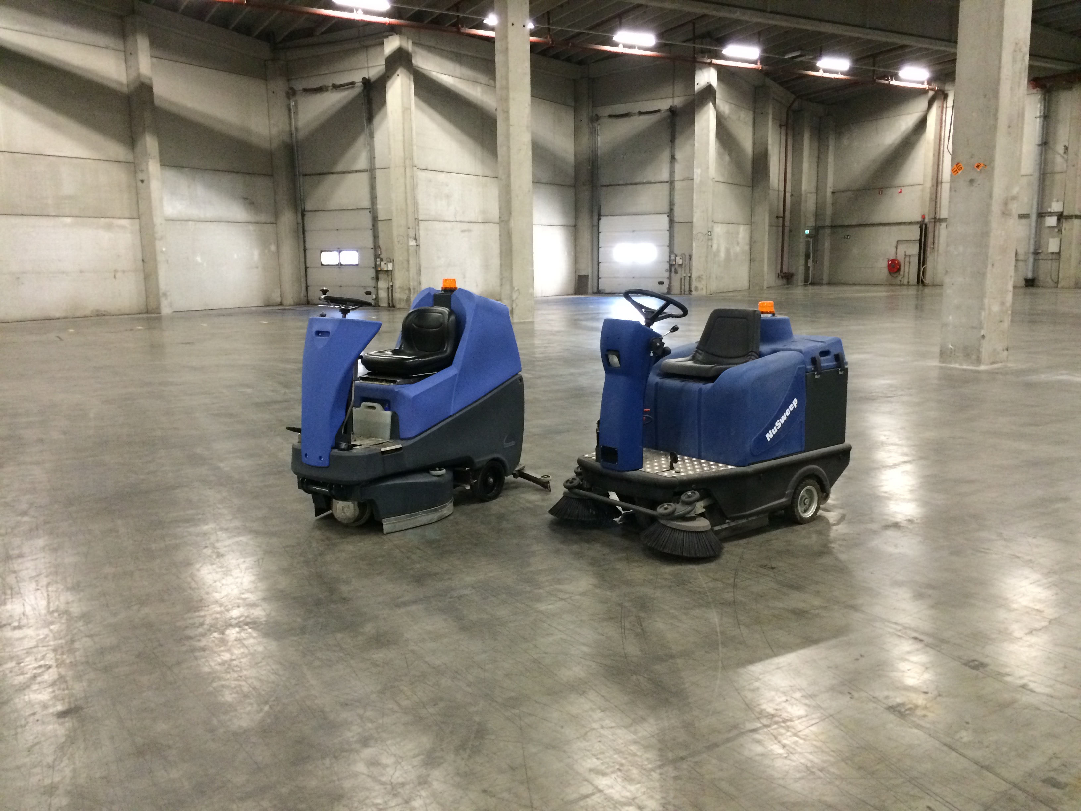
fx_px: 906
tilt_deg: -9.1
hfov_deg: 61.7
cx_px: 540
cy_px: 406
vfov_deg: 48.2
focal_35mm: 29
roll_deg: +2.4
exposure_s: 1/17
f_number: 2.2
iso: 320
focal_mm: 4.15
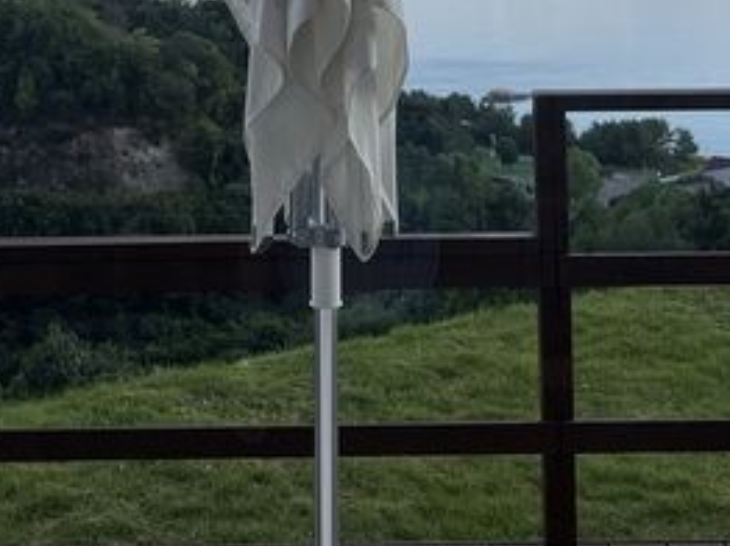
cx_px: 313
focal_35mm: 81
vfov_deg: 16.8
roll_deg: +0.9
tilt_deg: +2.7
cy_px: -221
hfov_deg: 24.1
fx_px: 1707
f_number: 1.6
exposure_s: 1/782
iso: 50
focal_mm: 5.1
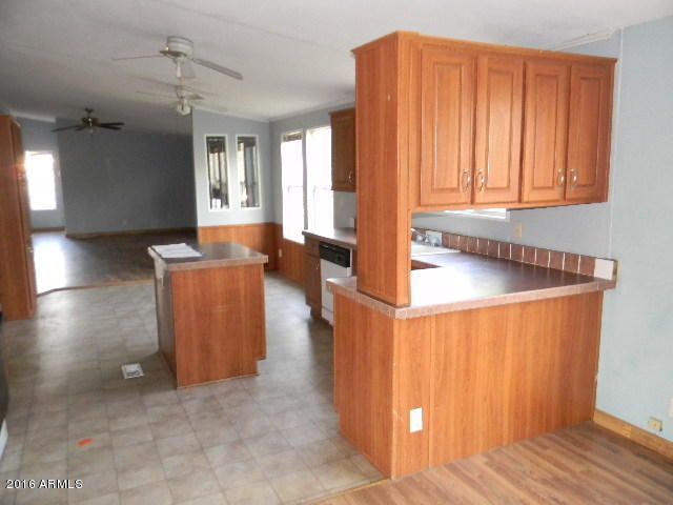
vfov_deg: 49.7
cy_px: 252
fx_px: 544
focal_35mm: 28
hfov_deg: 63.4
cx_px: 336
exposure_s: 1/22
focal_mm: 5
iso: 400
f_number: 3.5
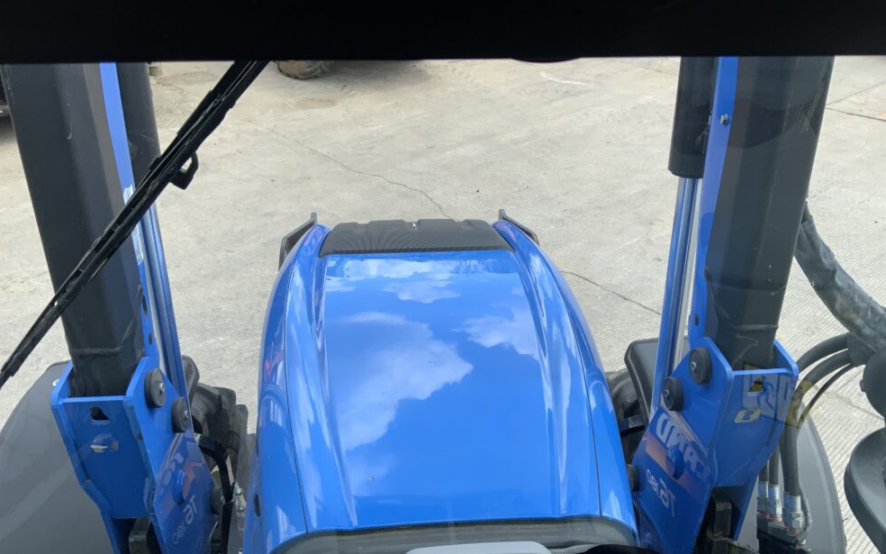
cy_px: 342
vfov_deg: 39.2
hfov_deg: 59.6
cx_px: 456
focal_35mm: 32
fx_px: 773
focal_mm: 3
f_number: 1.8
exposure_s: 1/457
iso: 16
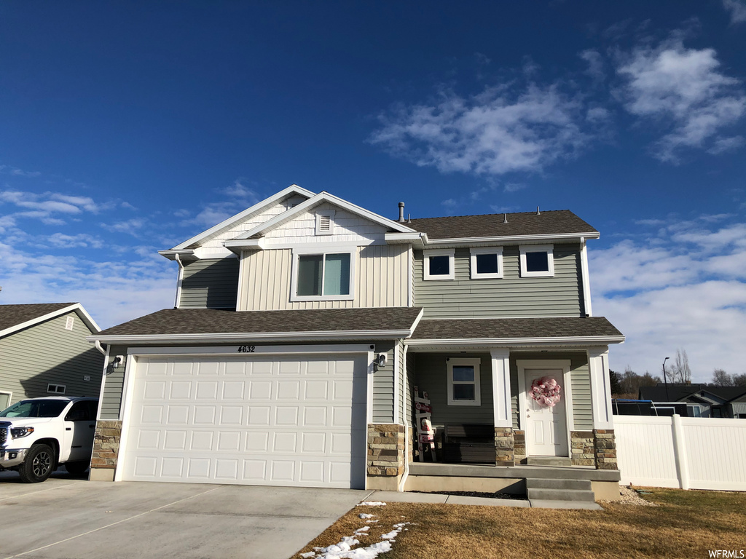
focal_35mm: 28
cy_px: 280
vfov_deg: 49.7
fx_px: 603
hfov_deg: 63.4
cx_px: 373
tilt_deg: +15.5
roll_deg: -2.4
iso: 25
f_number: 1.8
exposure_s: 1/3040
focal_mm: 3.99
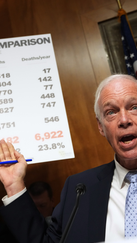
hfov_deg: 22.6
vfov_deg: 39.2
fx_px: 342
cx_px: 51
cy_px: 123
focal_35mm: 53
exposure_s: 1/250
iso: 3200
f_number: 4.5
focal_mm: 33
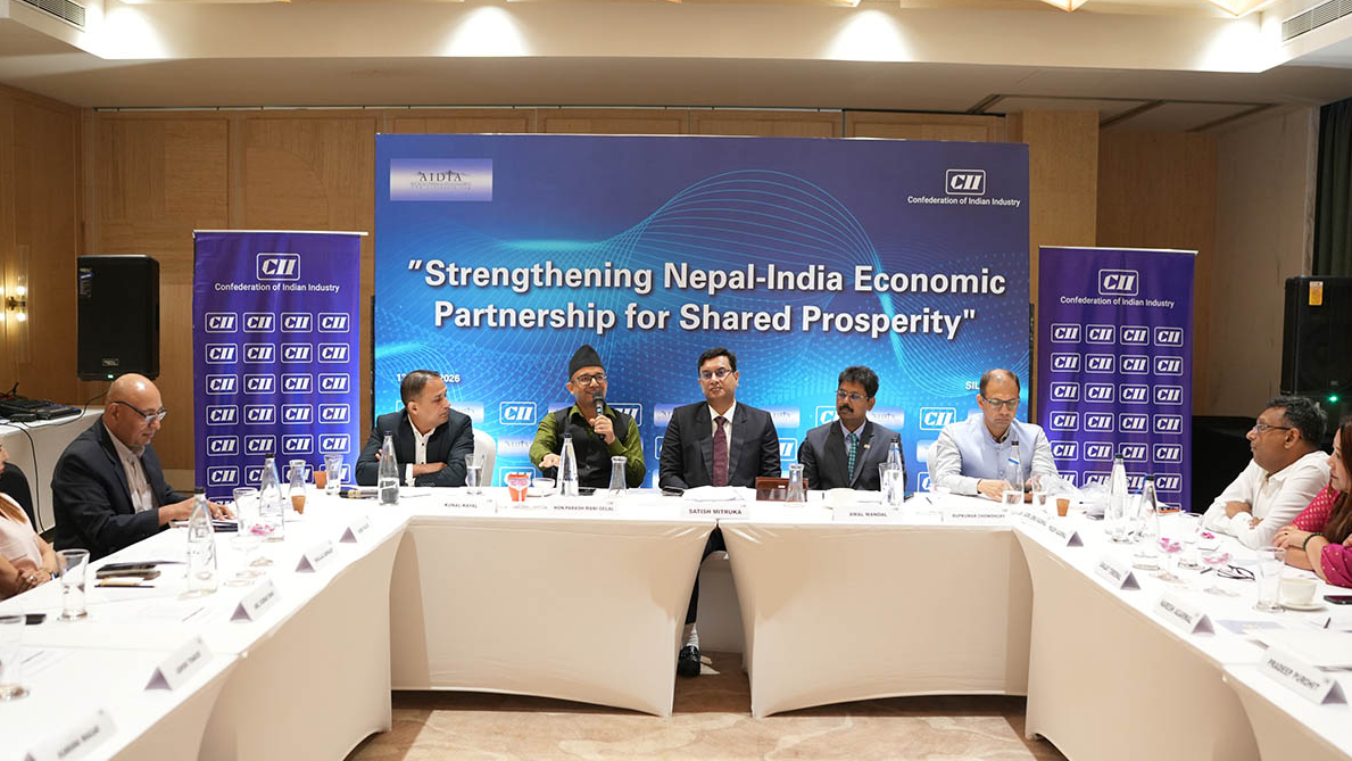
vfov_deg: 32.0
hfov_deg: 54.0
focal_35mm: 37
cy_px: 415
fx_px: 1327
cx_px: 674
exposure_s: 1/200
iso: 1600
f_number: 2.2
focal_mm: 35
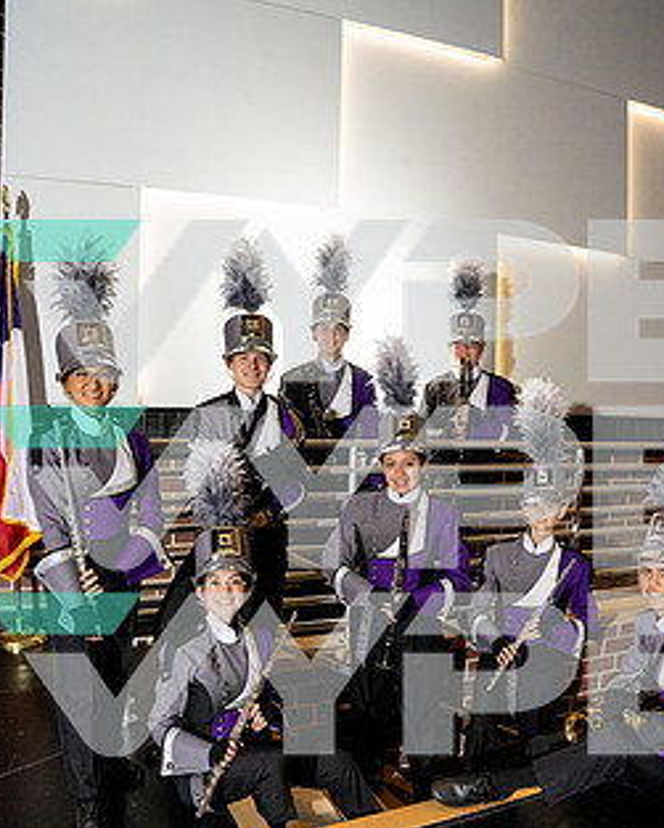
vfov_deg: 56.8
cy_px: 489
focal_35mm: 31
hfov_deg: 47.0
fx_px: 760
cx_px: 378
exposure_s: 1/250
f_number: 8
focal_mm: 23
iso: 3200
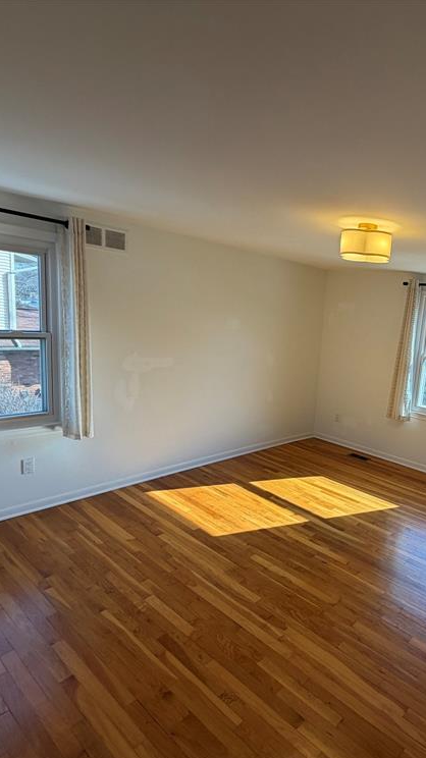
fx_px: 422
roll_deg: -5.4
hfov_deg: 49.6
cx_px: 355
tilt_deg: -10.4
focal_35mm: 21
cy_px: 390
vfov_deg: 83.8
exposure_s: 1/120
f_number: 2.2
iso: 50
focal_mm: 2.22
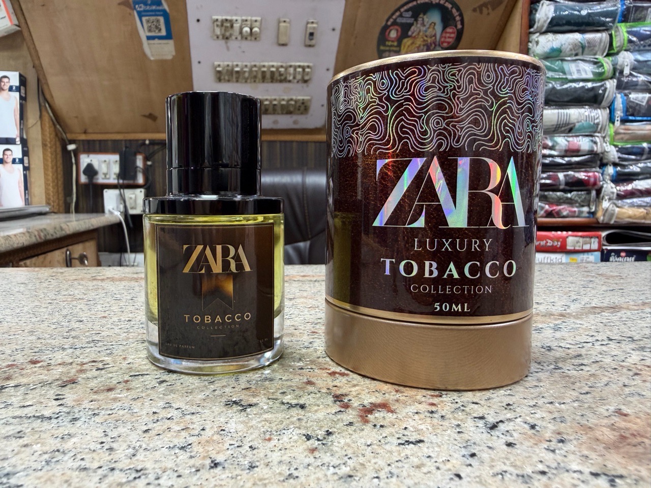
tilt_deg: -6.4
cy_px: 244
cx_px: 326
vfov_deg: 56.8
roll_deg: +0.5
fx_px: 451
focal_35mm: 24
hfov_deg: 71.6
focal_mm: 2.22
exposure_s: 1/50
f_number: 2.2
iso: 160
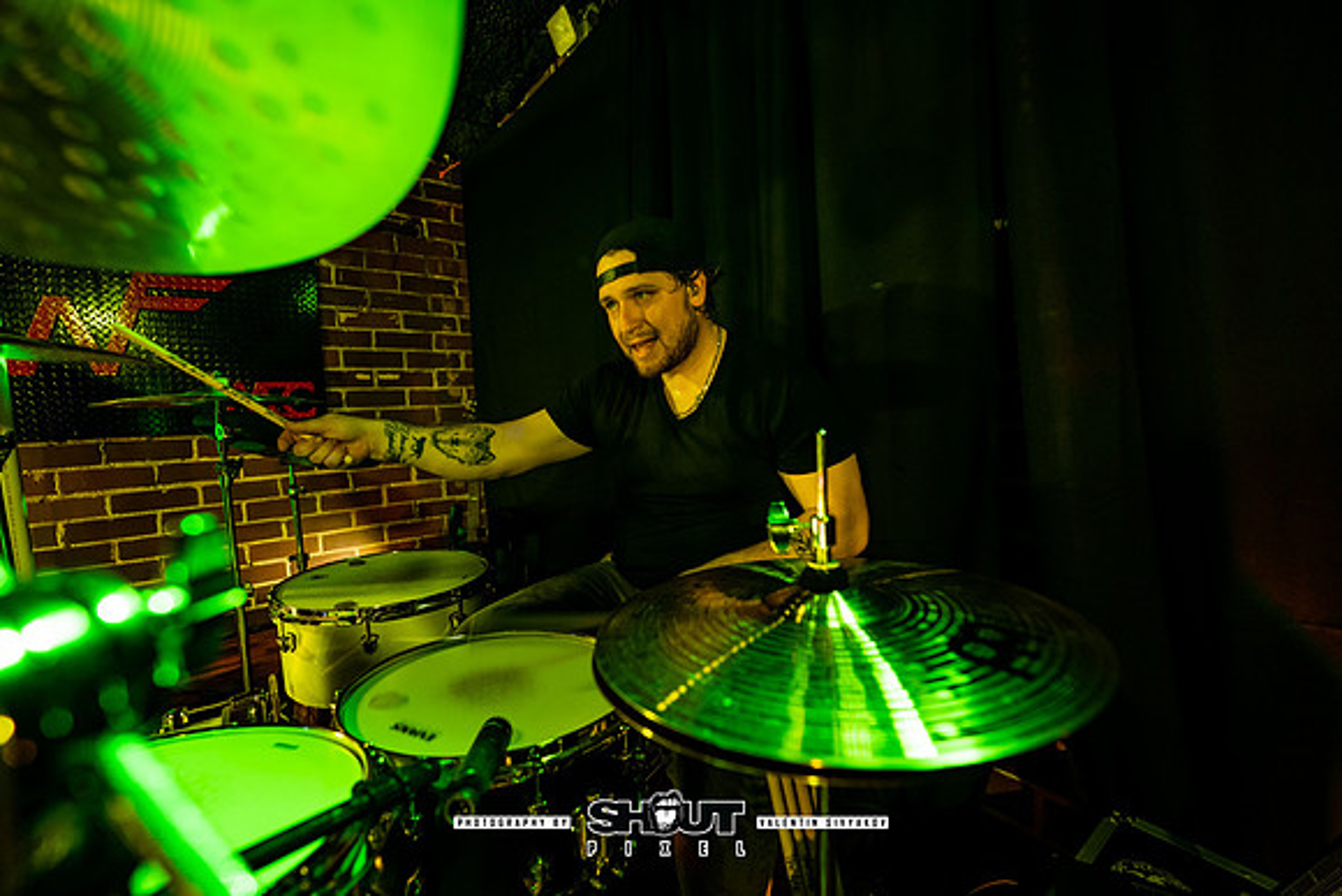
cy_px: 448
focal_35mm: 14
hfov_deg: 104.2
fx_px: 522
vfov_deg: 81.2
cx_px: 671
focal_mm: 14
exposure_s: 1/200
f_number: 2.8
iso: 640
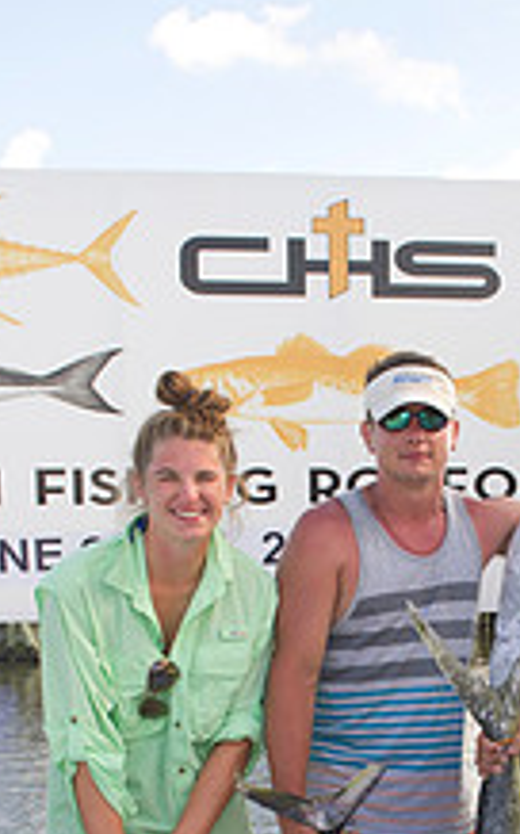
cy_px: 735
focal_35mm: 65
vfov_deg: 30.3
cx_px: 436
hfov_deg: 19.7
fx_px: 1476
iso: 400
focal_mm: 24
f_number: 8
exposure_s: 1/250
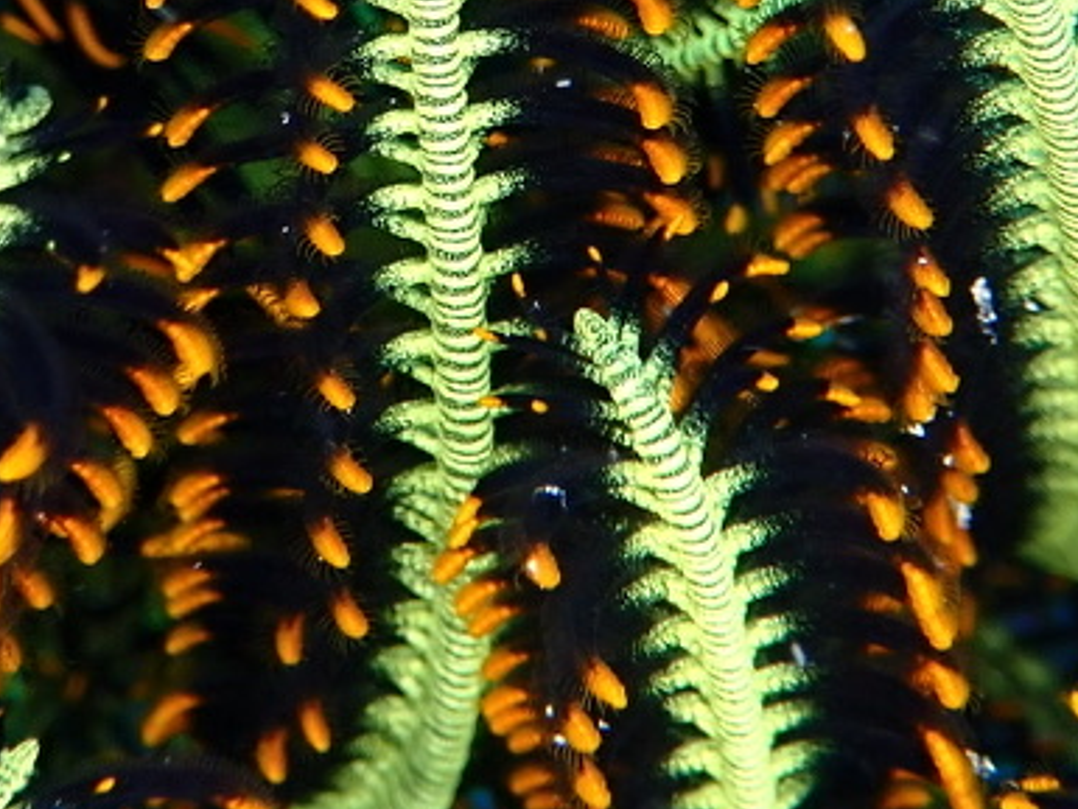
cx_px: 260
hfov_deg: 17.9
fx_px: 3396
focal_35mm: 109
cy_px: 0
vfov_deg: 13.4
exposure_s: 1/80
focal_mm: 7.31
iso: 250
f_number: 4
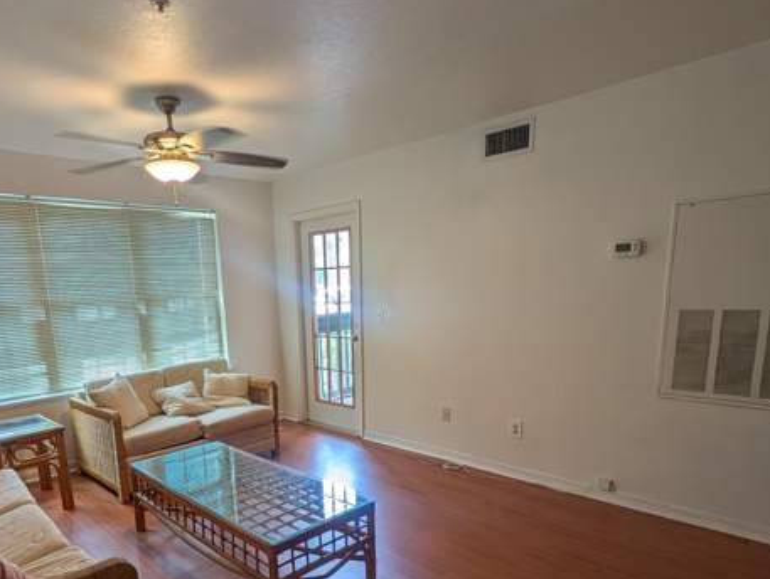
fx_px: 468
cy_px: 392
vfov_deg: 61.8
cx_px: 297
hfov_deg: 77.7
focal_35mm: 21
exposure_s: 1/60
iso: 65
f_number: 1.7
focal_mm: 2.02
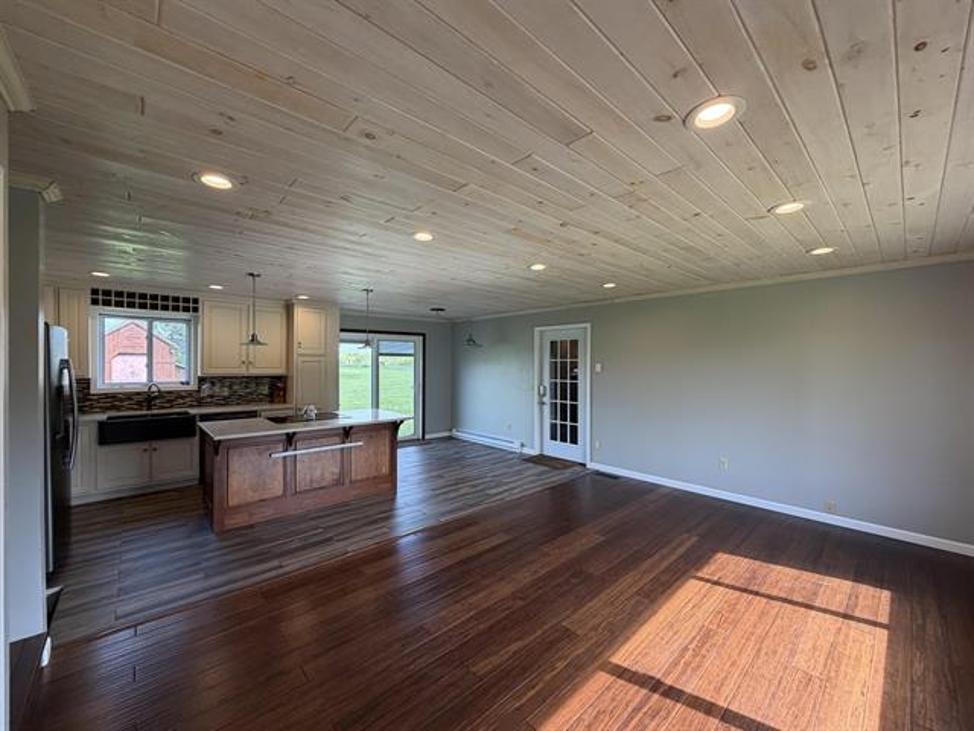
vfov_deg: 85.7
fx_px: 394
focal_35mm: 14
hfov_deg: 102.1
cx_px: 487
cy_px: 366
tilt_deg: -0.4
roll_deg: +0.1
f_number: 2.2
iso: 160
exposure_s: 1/120
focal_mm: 2.22
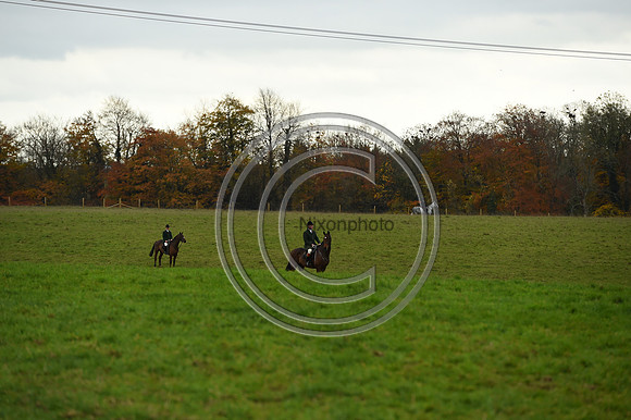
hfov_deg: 10.3
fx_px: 3503
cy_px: 210
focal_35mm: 200
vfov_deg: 6.9
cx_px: 316
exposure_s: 1/1000
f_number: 5.6
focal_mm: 200
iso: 1100
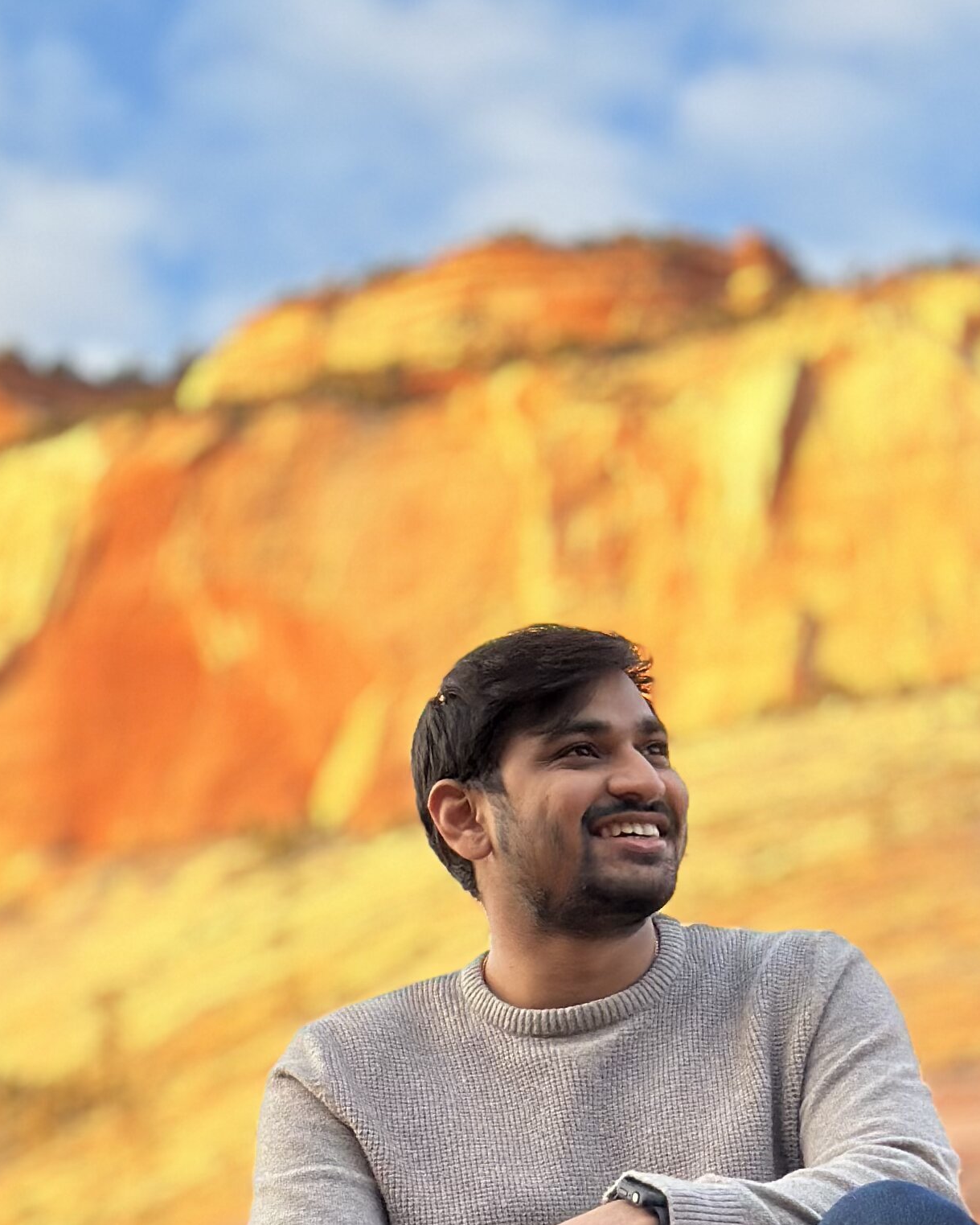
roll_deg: +0.9
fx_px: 4494
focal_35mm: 124
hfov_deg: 12.4
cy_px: 1157
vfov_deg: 15.3
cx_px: 593
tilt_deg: +20.4
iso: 80
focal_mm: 6.86
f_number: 1.78
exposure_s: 1/271
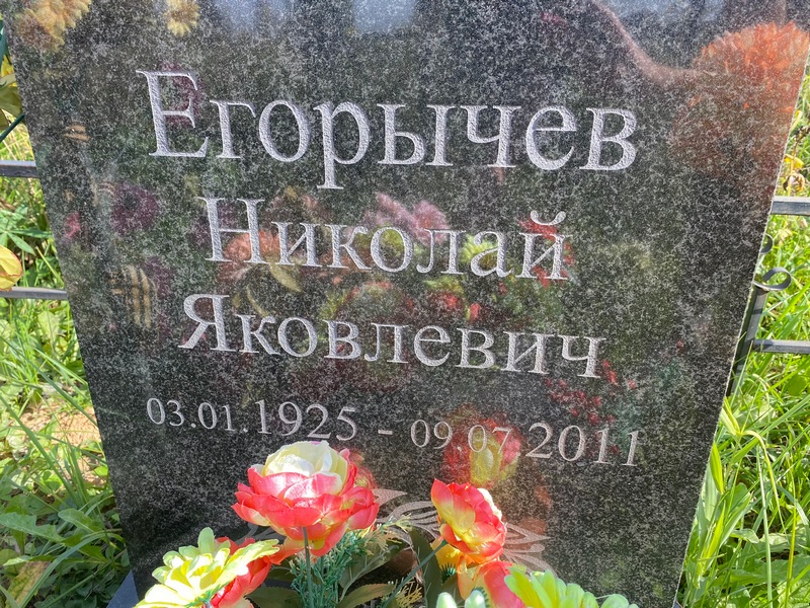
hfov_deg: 67.3
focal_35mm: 26
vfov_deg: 53.1
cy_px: 304
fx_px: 608
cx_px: 405
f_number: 1.8
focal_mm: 4.25
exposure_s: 1/288
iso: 32
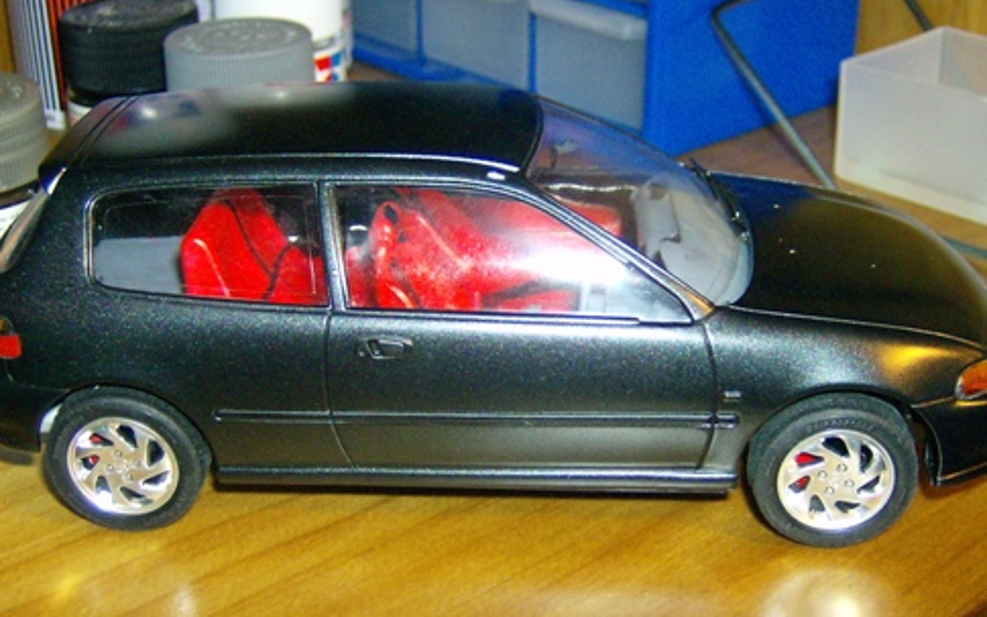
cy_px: 291
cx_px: 503
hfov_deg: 40.3
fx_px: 1345
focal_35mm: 50
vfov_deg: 25.8
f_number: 2.8
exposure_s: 1/60
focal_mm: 6
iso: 200
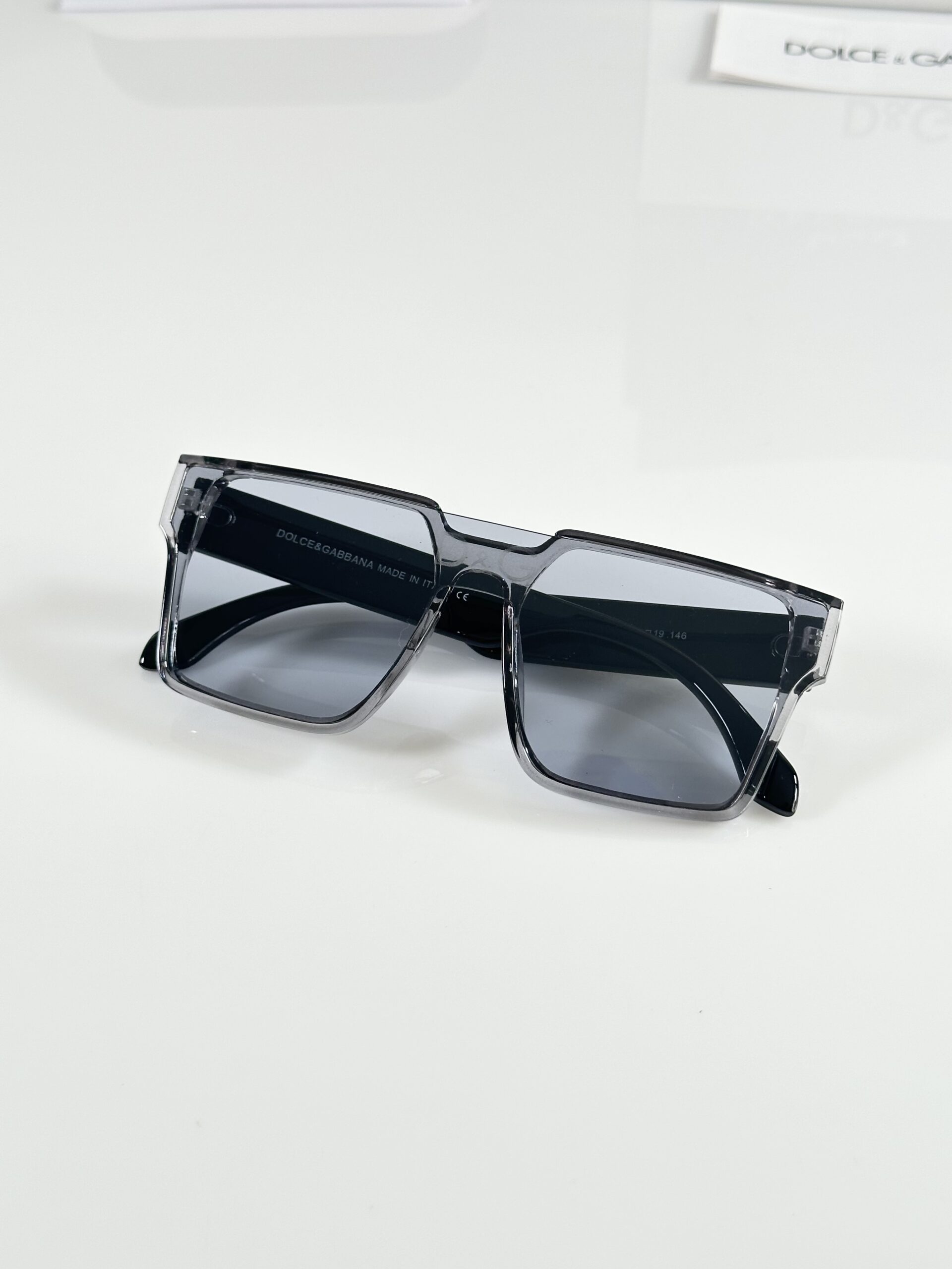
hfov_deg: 30.3
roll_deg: +0.7
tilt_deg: -43.2
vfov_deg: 39.7
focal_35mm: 48
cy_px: 634
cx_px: 476
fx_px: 1760
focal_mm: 6.86
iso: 64
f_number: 1.78
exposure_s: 1/100
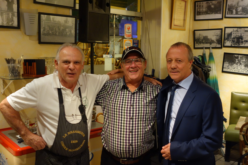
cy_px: 82
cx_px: 124
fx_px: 255
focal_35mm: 37
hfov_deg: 51.9
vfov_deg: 35.9
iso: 800
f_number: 2.8
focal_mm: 13.9
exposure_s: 1/40
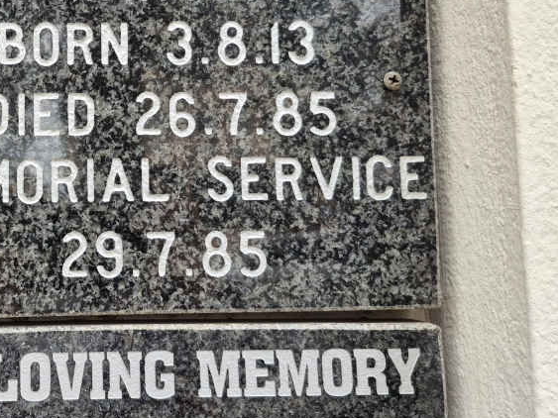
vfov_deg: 29.4
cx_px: 59
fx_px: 790
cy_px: 132
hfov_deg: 36.6
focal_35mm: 49
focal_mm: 5.4
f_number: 1.8
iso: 40
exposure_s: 1/180
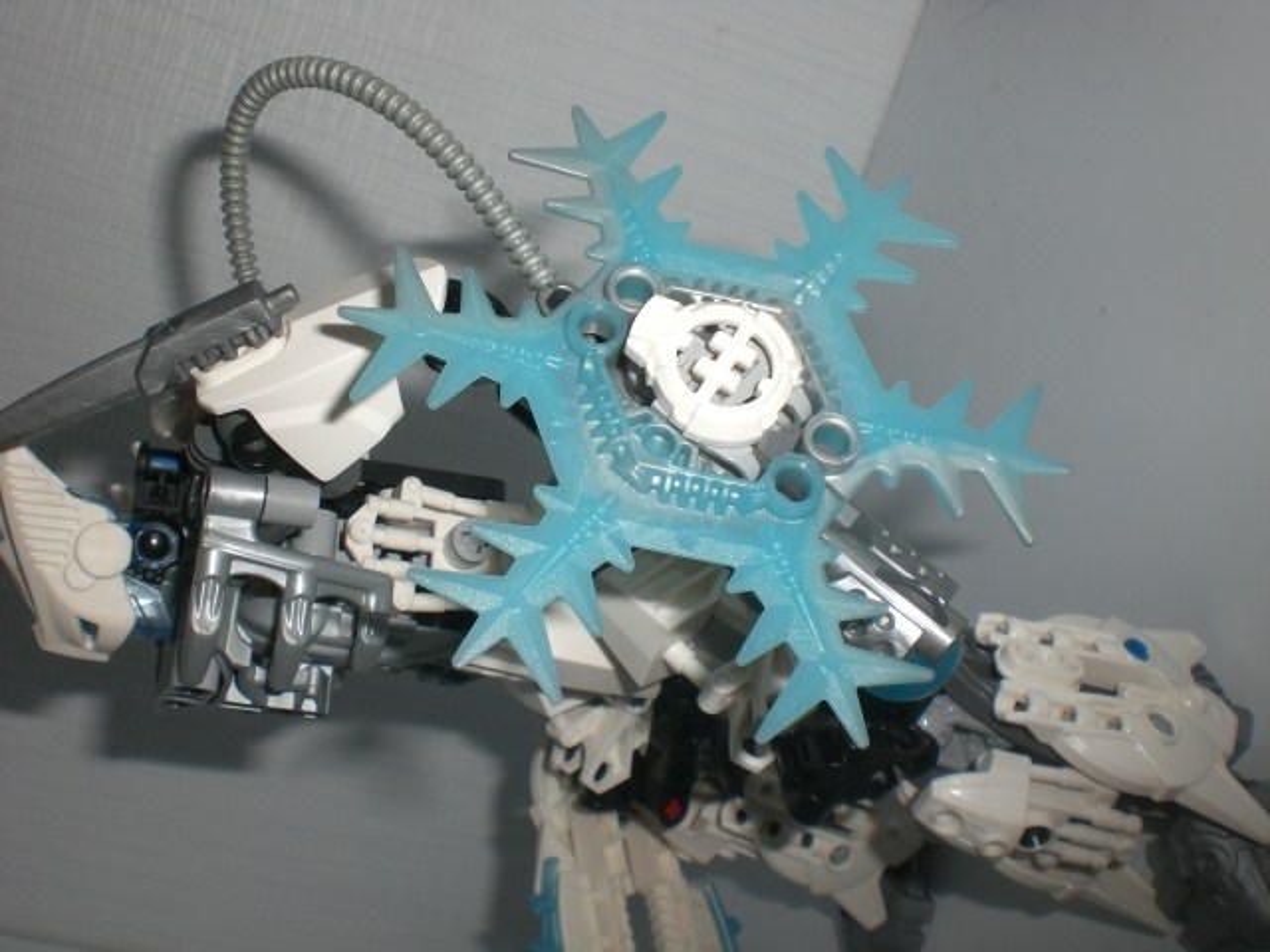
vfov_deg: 37.7
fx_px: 1394
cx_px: 635
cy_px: 476
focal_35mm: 38
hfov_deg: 49.0
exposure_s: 1/60
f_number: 4.4
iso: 50
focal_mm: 6.3
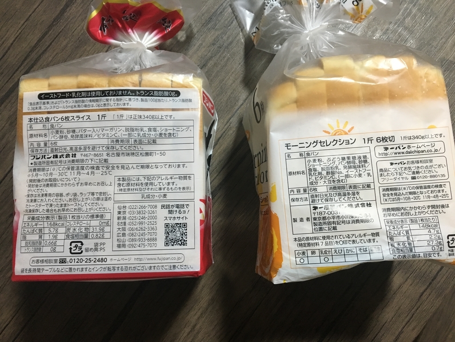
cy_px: 171
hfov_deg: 61.7
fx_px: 381
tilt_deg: -86.1
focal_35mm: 29
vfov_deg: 48.2
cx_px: 228
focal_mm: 4.15
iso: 160
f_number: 2.2
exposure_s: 1/30
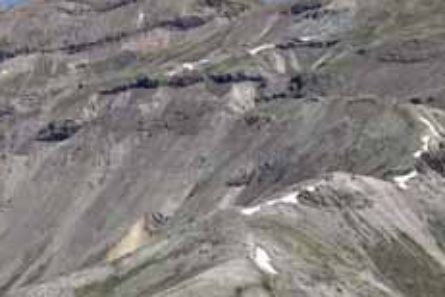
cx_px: 198
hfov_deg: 16.9
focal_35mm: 121
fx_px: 1496
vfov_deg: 11.3
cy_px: 171
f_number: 5
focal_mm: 35
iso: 64
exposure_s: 1/1000
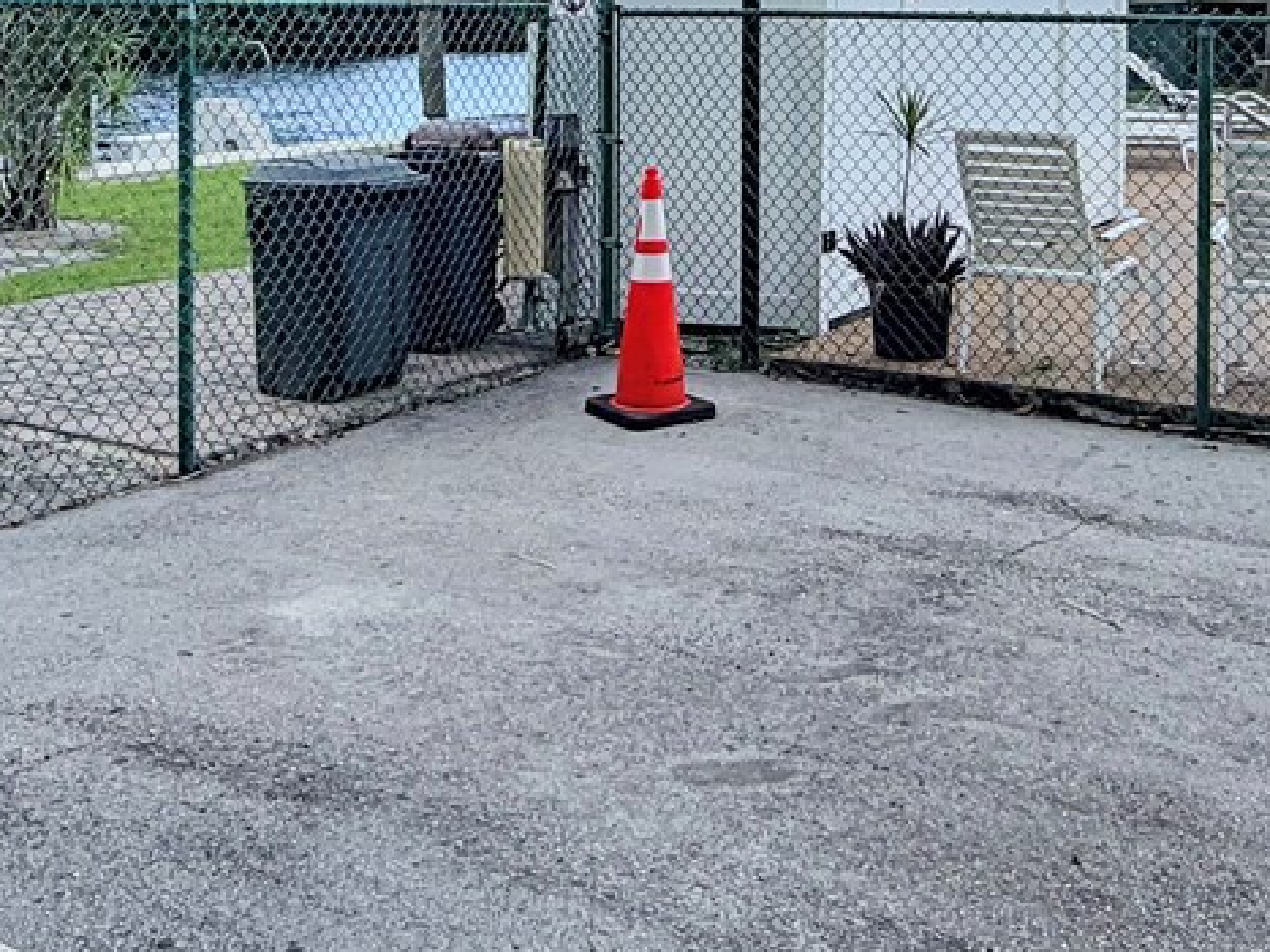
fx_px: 1761
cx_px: 669
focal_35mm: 48
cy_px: -131
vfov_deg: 27.3
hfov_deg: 39.7
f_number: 2.2
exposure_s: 1/770
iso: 40
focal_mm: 2.22
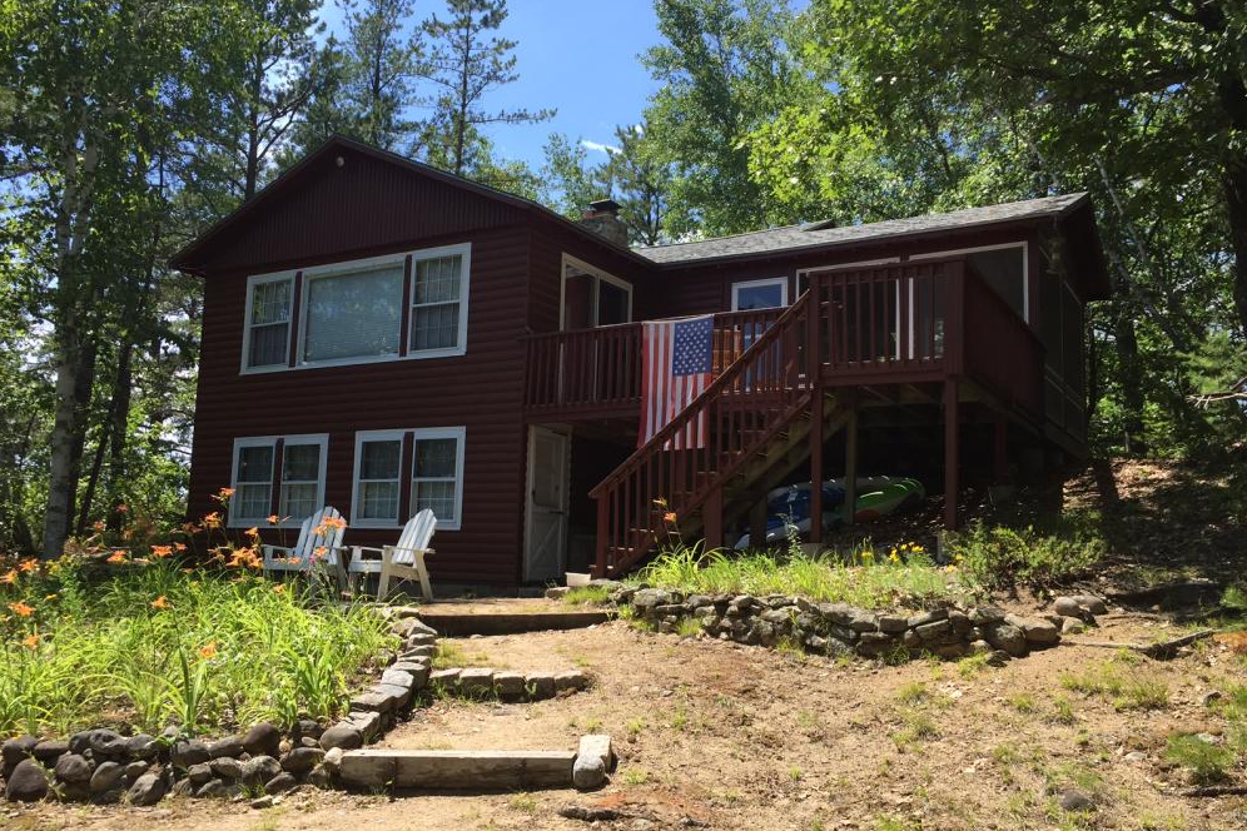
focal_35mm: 31
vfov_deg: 42.3
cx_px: 607
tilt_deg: +6.7
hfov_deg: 60.3
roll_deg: -3.7
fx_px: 1074
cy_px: 423
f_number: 2.2
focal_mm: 4.15
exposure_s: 1/898
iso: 32
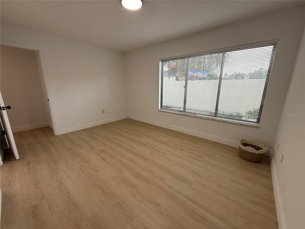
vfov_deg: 85.7
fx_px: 123
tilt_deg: -13.6
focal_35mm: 14
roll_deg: -0.3
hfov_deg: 102.1
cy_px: 114
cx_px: 152
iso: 125
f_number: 2.2
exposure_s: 1/120
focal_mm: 2.22
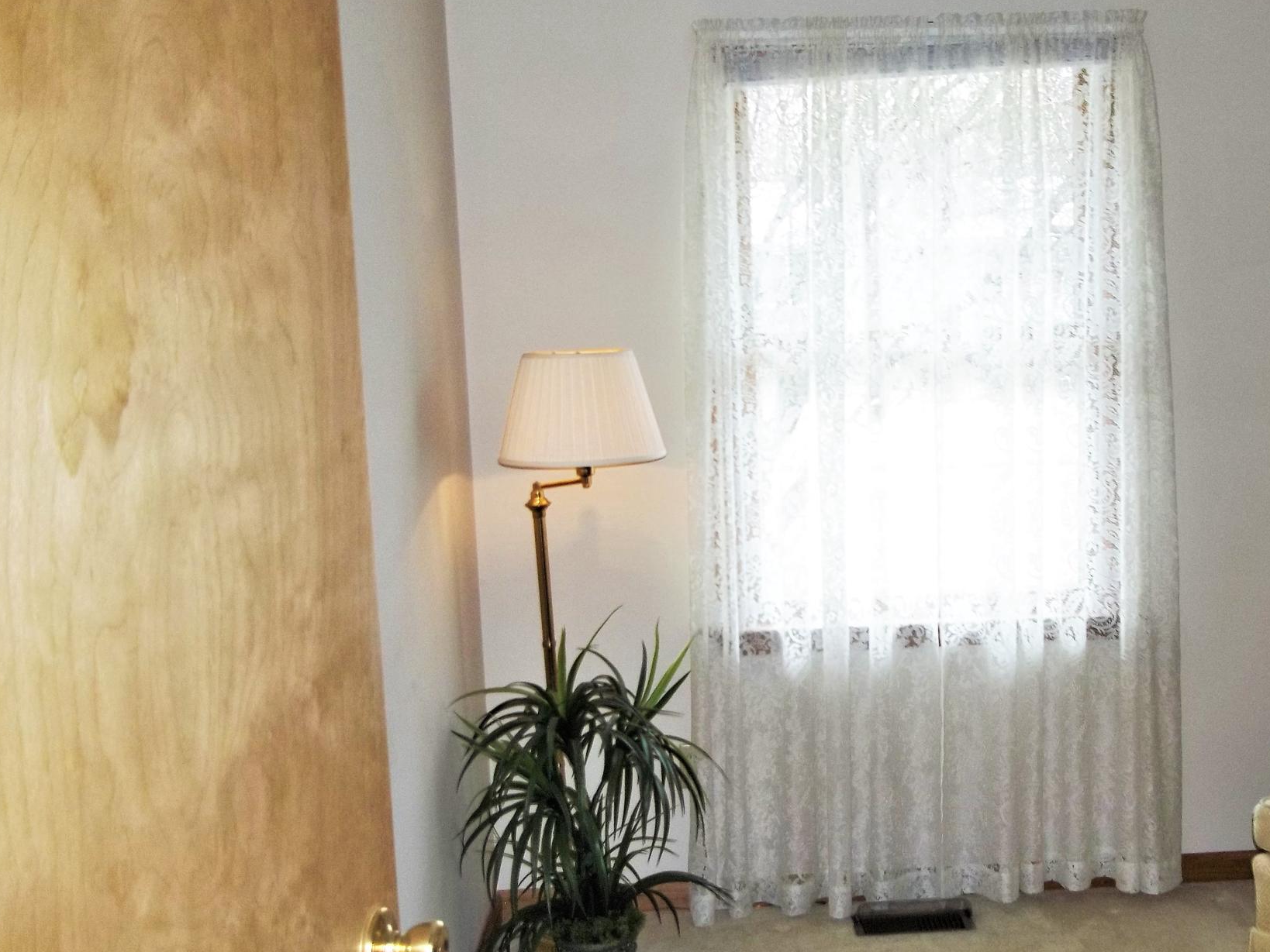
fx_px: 1468
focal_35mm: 40
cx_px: 771
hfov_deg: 46.5
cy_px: 524
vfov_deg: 35.9
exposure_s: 1/50
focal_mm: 5.7
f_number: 2.9
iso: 80
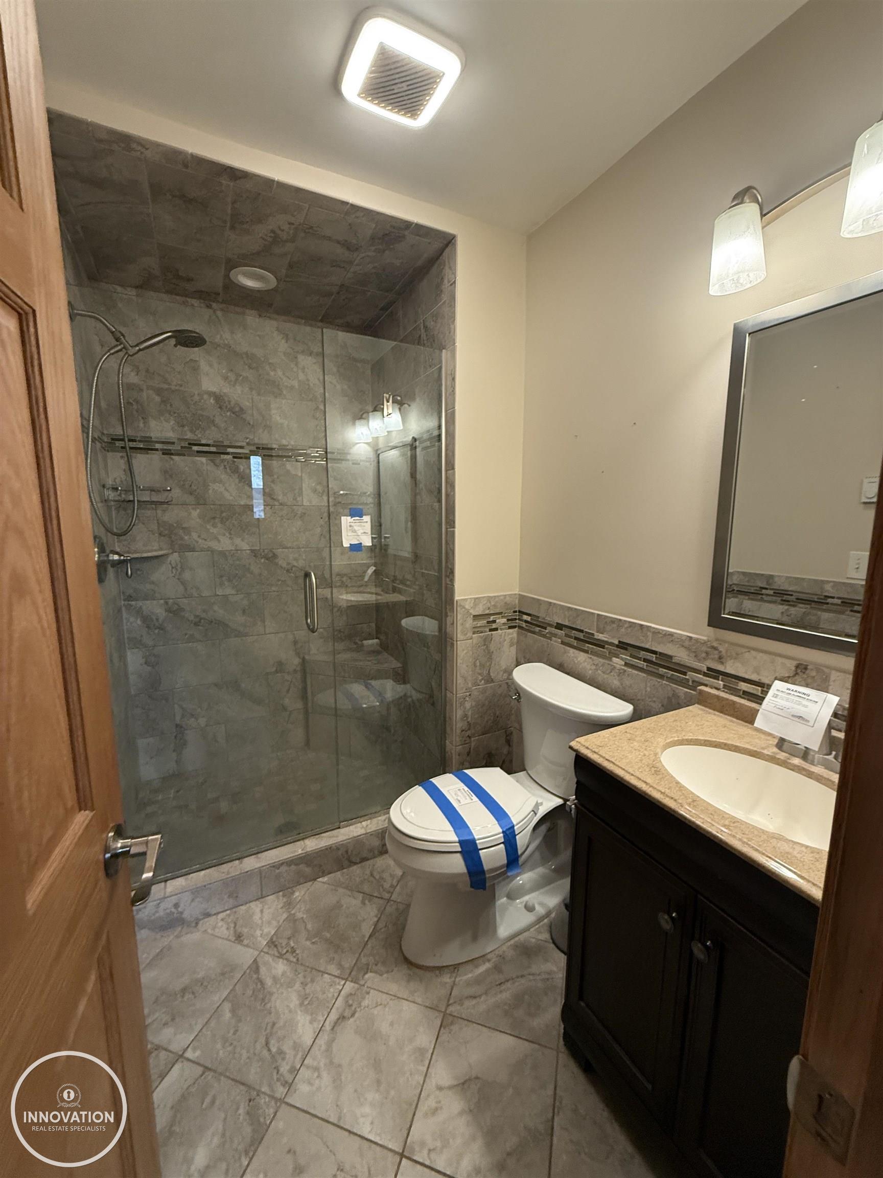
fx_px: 476
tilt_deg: -7.6
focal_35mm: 14
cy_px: 589
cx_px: 442
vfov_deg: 102.1
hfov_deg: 85.7
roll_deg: +0.2
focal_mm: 2.22
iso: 250
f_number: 2.2
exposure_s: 1/60
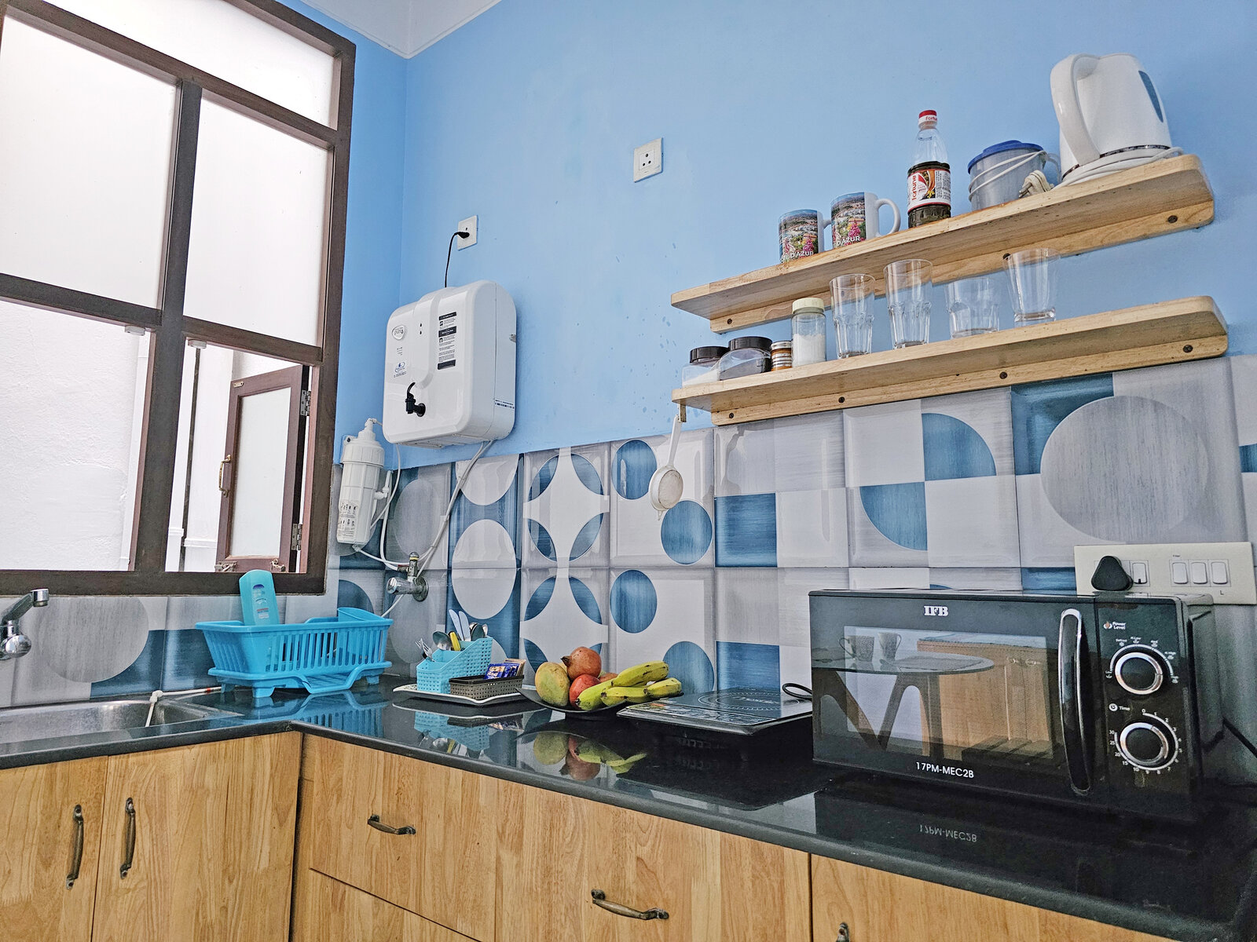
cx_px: 628
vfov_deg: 58.9
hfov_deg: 73.9
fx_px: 835
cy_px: 471
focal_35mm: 23
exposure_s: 1/25
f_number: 1.7
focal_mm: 6.3
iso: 800
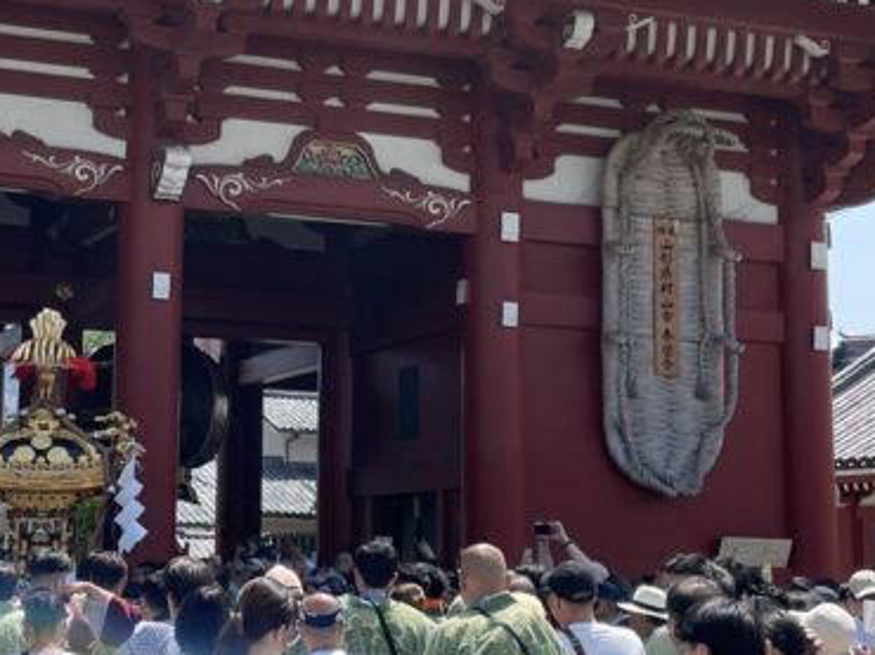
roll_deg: -0.6
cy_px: 319
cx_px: 222
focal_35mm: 72
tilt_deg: +6.6
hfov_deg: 26.7
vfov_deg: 20.4
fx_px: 1819
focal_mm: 4.2
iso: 32
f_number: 1.6
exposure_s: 1/1595
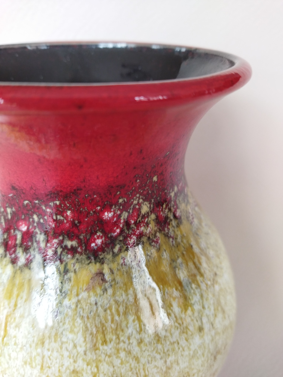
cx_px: 142
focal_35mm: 27
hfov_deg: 51.4
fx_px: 294
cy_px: 188
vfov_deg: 65.3
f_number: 1.79
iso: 122
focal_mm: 4.71
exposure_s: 1/50
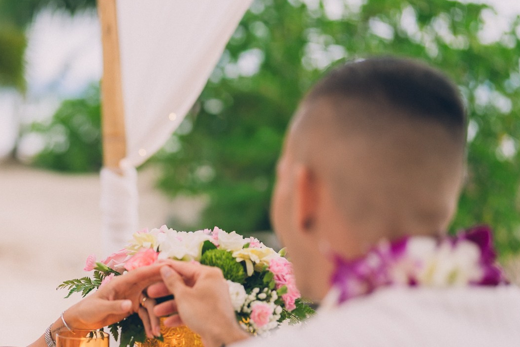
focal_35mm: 97
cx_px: 83
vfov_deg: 14.1
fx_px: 1401
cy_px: 260
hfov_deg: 20.7
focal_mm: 50
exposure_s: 1/250
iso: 125
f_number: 1.4
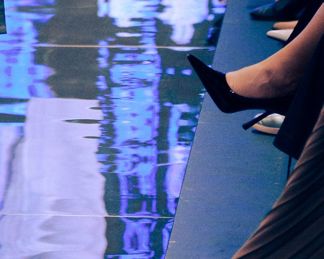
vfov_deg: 4.1
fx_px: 3587
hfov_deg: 5.1
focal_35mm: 374
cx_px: -189
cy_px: -255
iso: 2000
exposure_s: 1/320
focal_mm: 79
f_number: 2.5
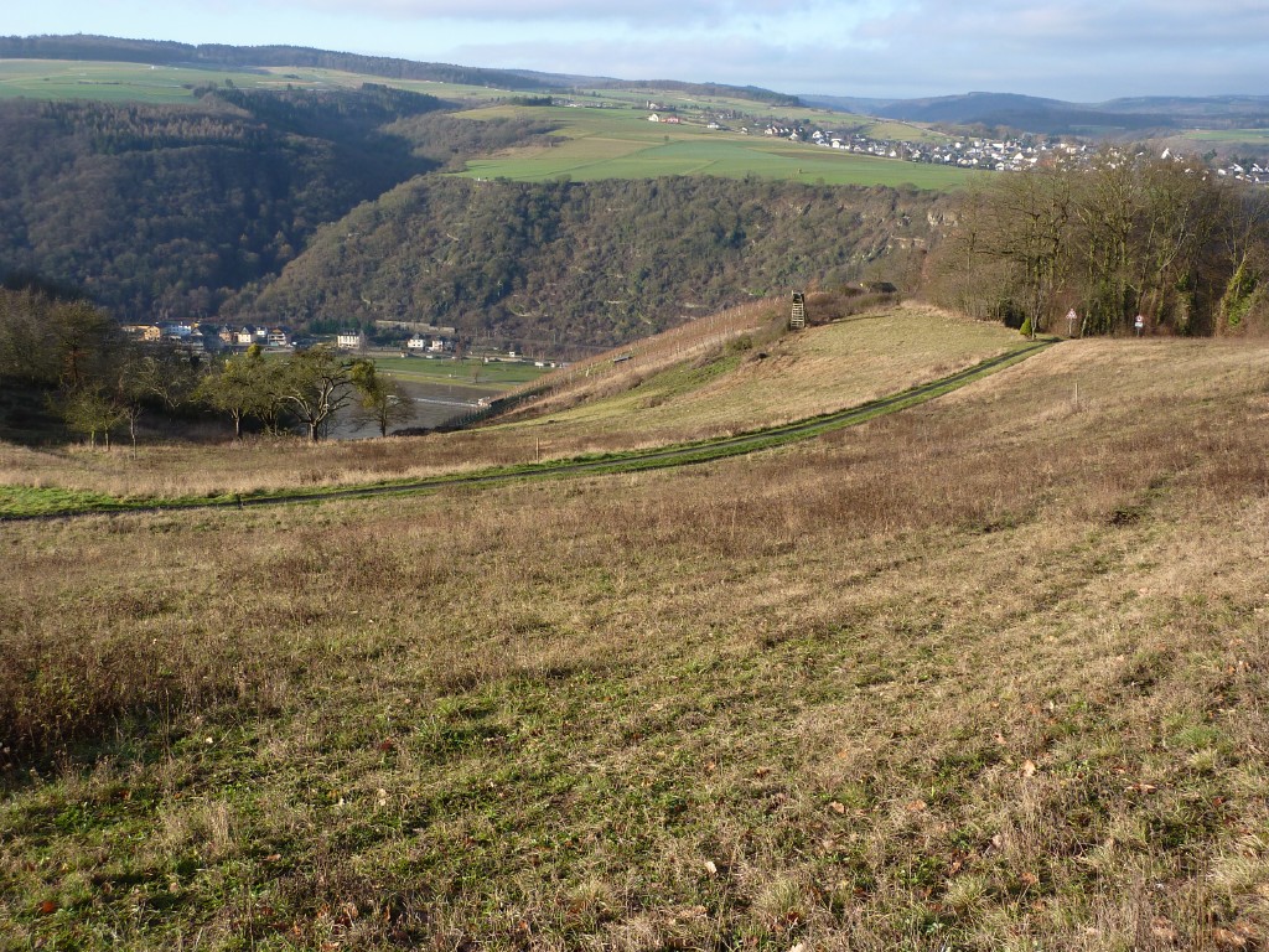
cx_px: 634
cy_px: 476
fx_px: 1356
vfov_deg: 38.7
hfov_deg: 50.1
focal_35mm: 37
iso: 80
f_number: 4
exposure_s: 1/250
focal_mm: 6.1
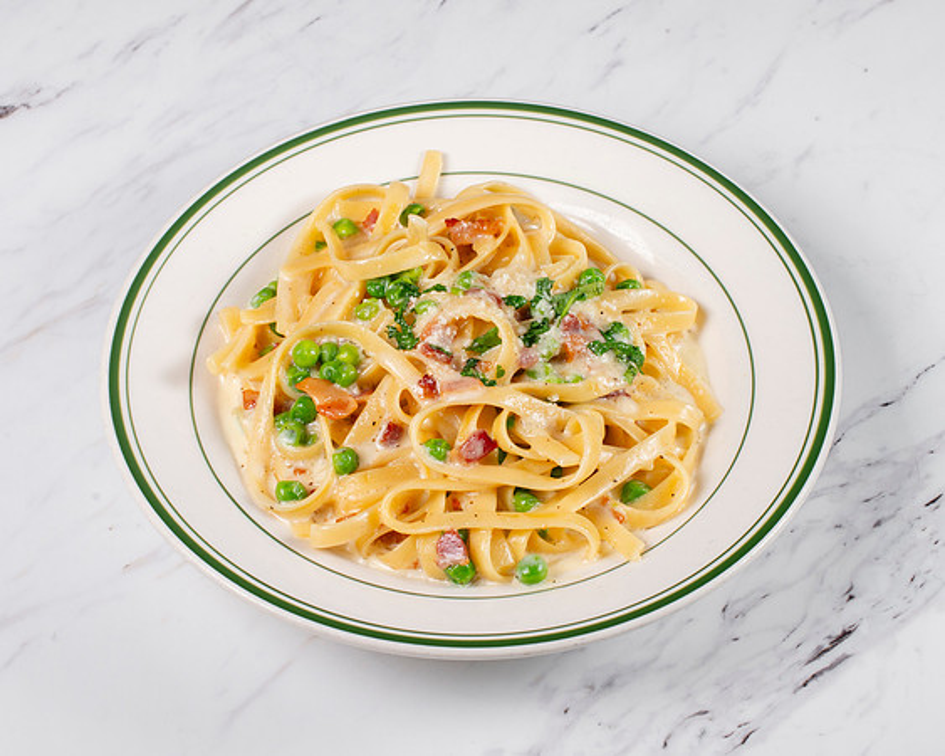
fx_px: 2314
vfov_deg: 18.5
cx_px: 465
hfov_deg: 23.1
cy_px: 400
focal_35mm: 83
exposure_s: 1/250
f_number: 11
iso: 200
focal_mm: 50
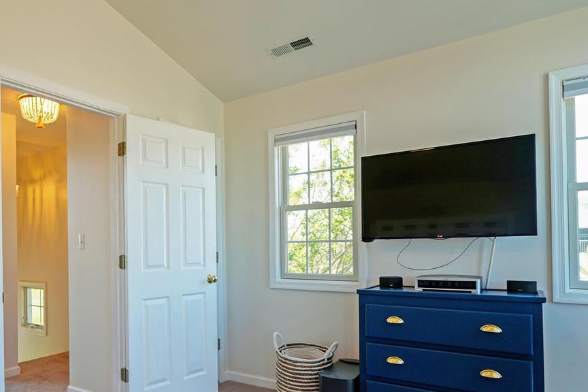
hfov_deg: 70.9
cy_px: 245
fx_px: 408
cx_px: 239
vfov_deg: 50.8
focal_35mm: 25
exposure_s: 1/40
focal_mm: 10
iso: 100
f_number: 3.2
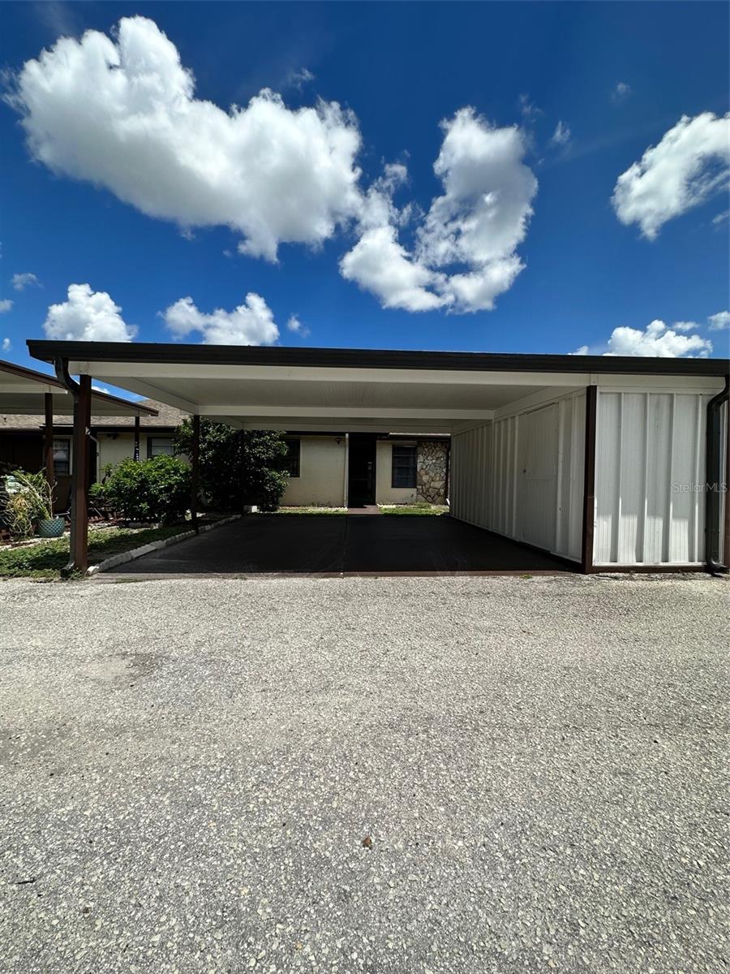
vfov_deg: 102.1
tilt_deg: -0.6
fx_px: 394
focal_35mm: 14
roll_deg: -1.2
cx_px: 365
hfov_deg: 85.7
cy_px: 487
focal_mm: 2.22
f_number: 2.2
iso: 50
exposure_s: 1/2882
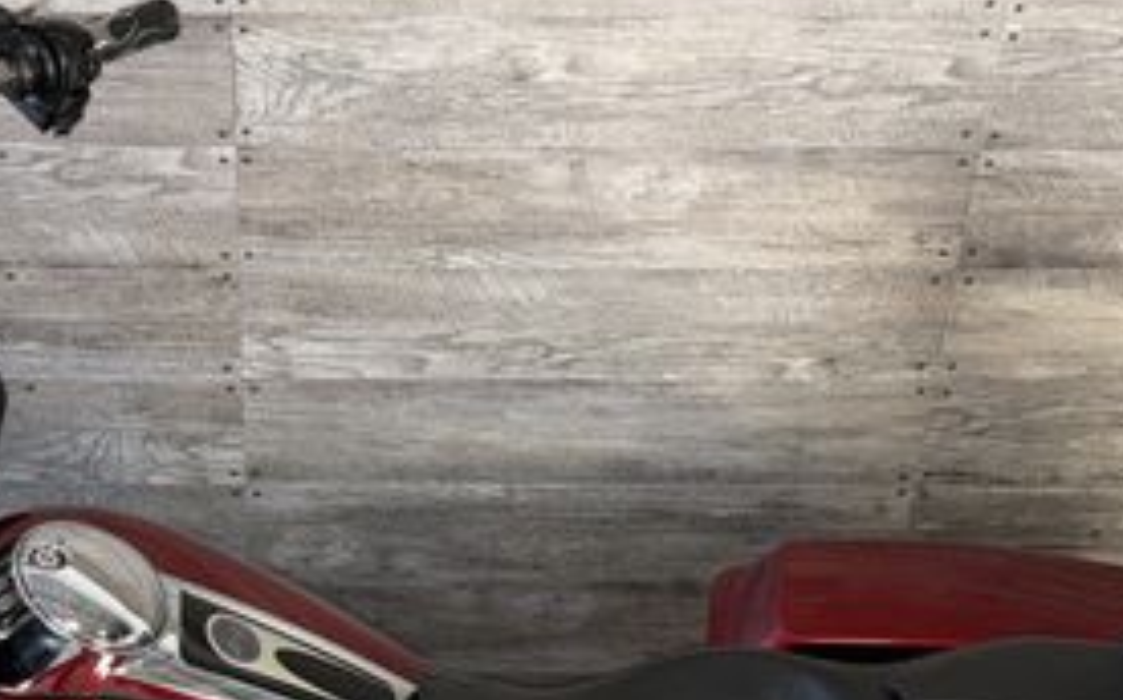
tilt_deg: -31.0
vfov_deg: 21.4
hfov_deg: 34.2
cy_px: 659
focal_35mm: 59
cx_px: 370
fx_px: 1804
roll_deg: -0.5
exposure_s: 1/27
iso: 80
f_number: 1.78
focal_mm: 6.76
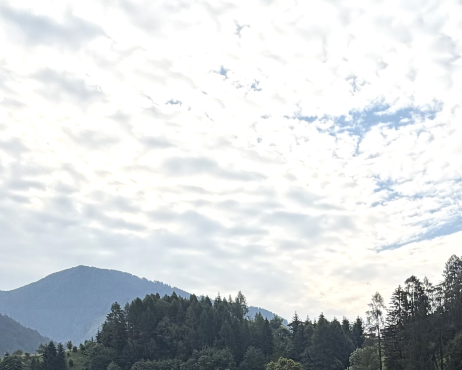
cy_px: 443
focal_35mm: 50
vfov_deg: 26.8
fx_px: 684
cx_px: 286
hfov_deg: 37.1
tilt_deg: -0.1
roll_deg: +1.6
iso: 25
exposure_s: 1/770
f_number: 2.2
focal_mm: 2.22
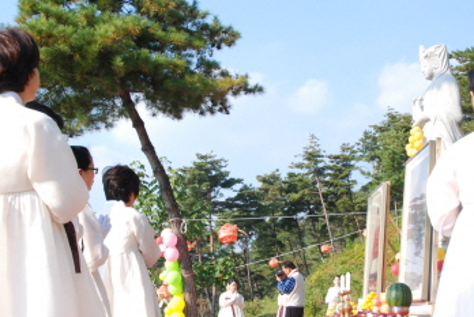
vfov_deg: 24.3
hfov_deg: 35.5
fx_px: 738
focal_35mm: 56
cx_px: 272
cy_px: 158
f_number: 10
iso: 800
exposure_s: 1/400
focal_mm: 26
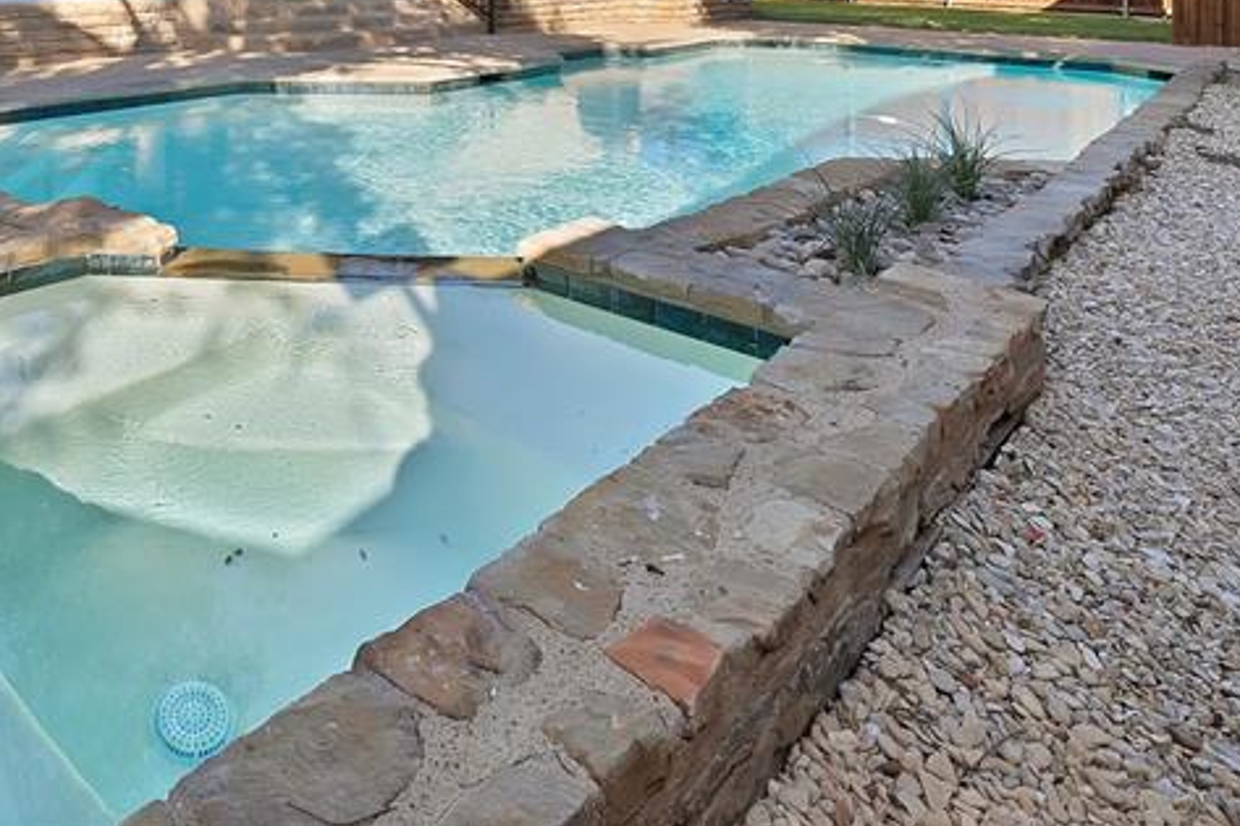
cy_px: -67
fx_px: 895
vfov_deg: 40.6
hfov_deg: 64.7
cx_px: 291
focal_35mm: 26
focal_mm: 12
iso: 640
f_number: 9
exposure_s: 1/125
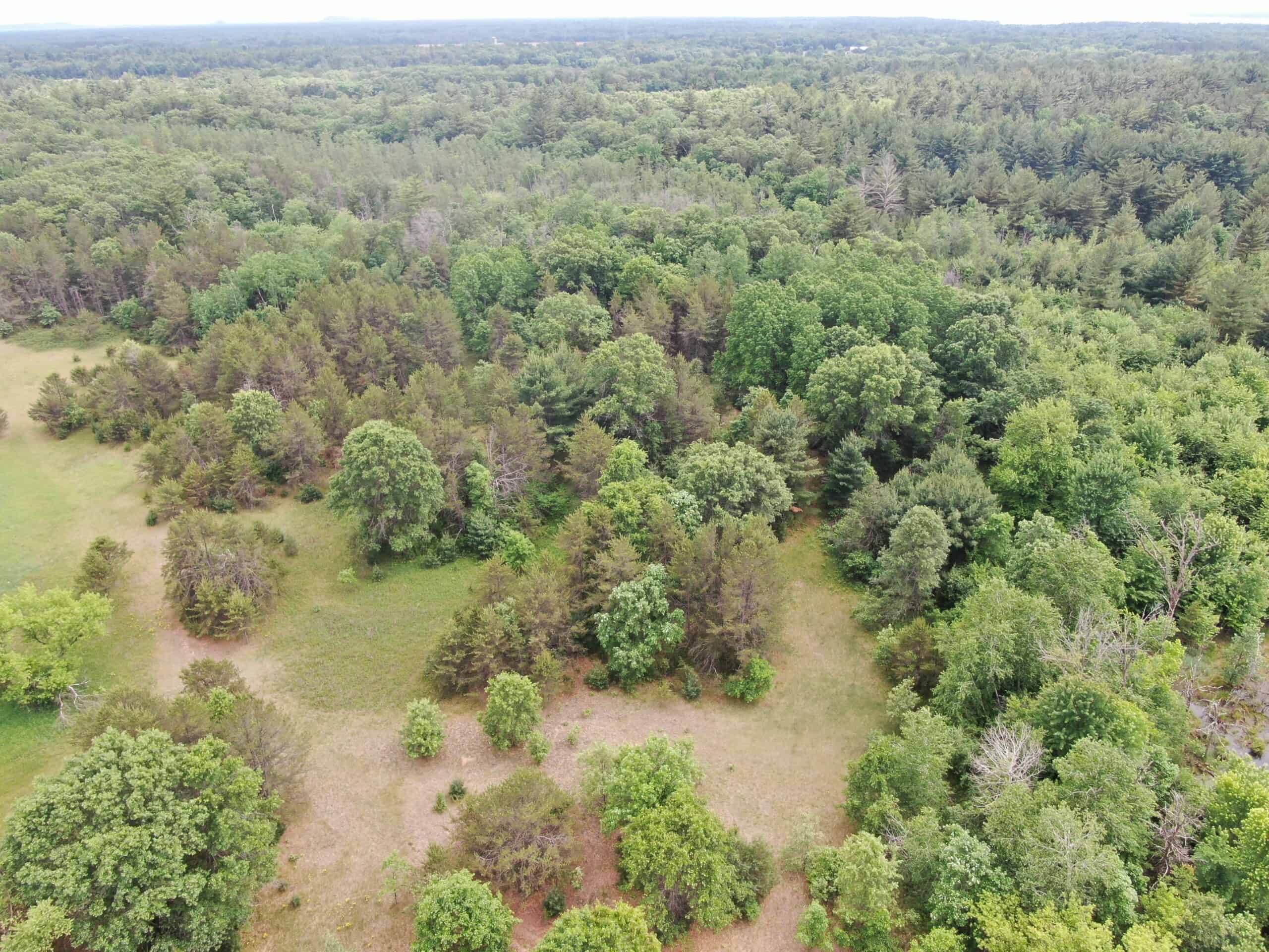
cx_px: 634
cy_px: 476
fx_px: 880
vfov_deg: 56.8
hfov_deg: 71.6
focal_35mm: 24
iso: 100
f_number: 2.8
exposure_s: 1/240
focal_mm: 4.39
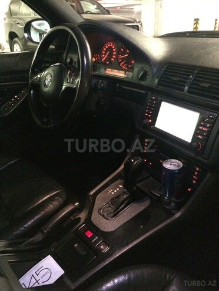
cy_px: 146
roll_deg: +3.4
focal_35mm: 29
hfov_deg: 48.2
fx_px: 245
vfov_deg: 61.7
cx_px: 110
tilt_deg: -25.9
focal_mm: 4.15
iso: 1250
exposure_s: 1/17
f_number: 2.2
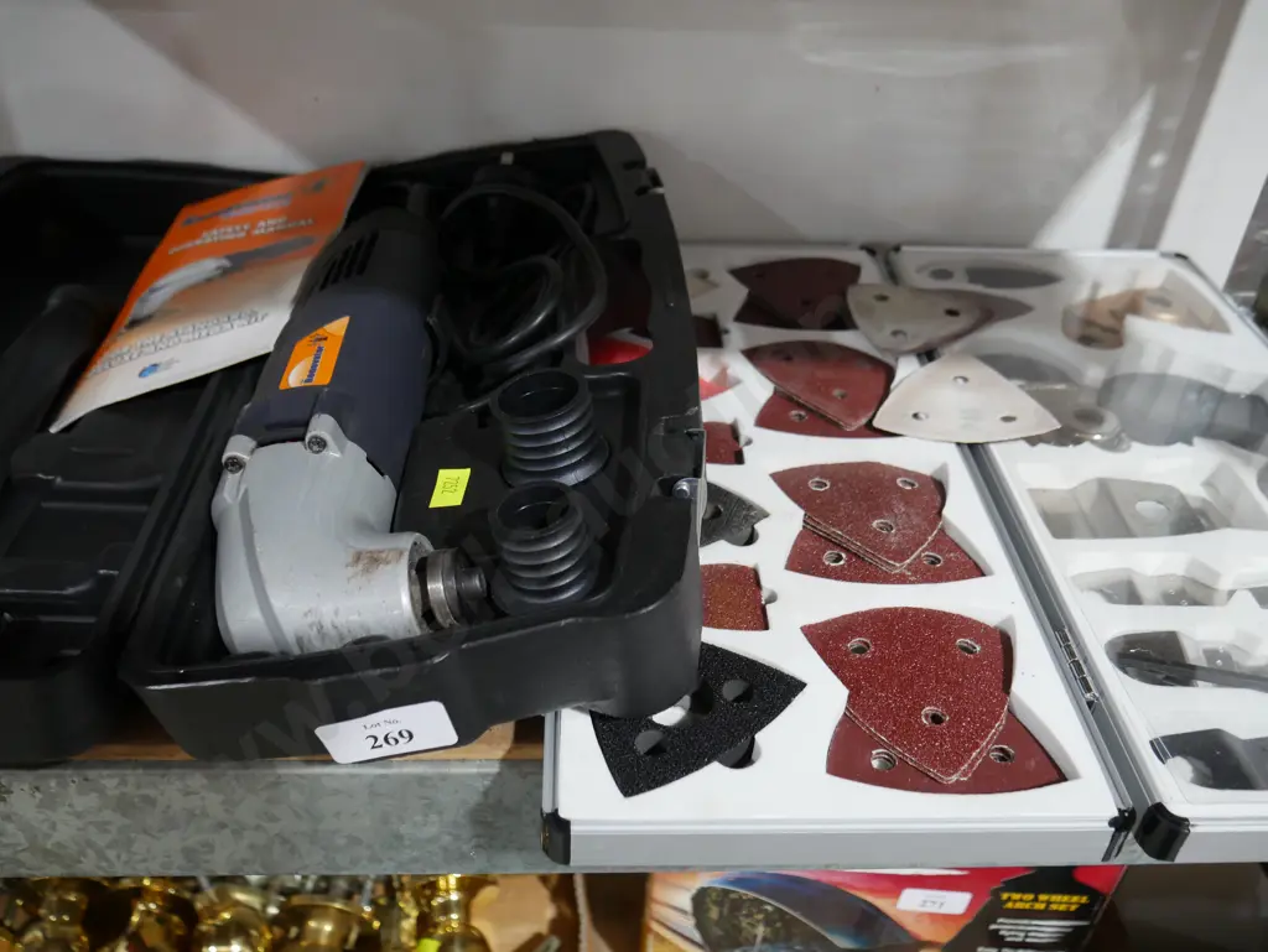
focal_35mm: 30
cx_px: 634
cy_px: 476
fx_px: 1099
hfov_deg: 59.9
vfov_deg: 46.8
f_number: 4
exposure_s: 1/60
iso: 1250
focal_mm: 15
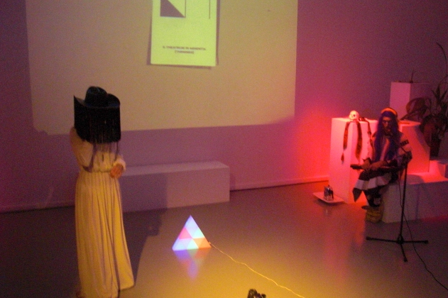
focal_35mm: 38
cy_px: 166
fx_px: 473
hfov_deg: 50.7
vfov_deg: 35.0
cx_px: 224
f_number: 2.8
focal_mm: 6.3
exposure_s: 1/40
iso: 800
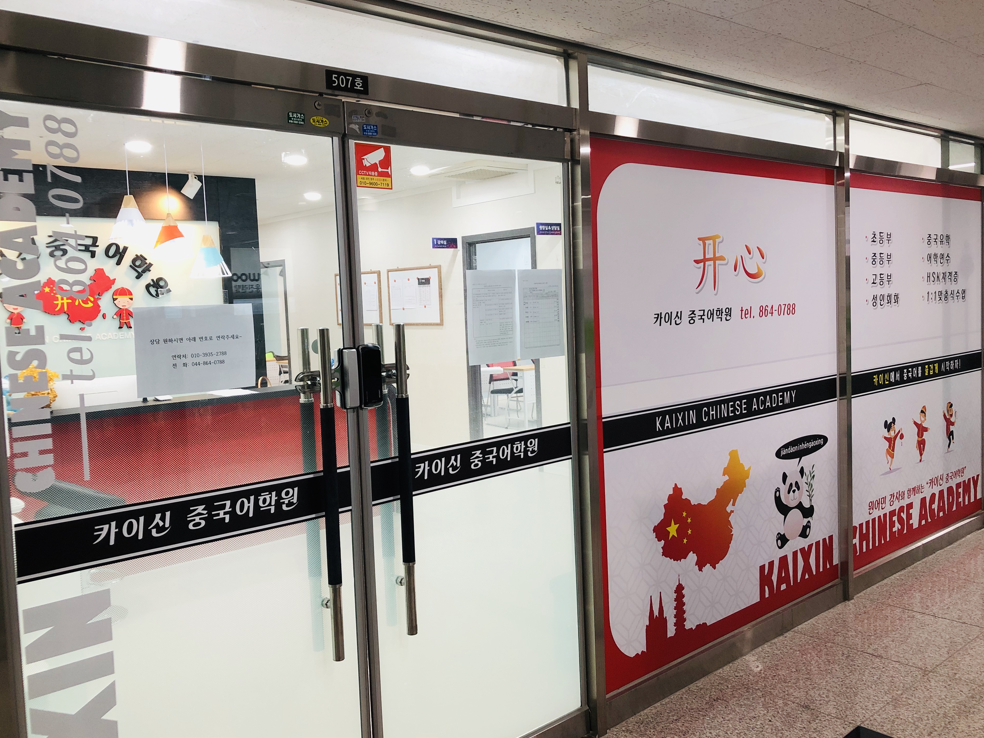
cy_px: 366
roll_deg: +3.2
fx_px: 853
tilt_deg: -4.6
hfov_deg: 60.0
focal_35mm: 30
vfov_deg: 46.8
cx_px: 479
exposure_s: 1/24
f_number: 1.8
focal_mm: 3.99
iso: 40
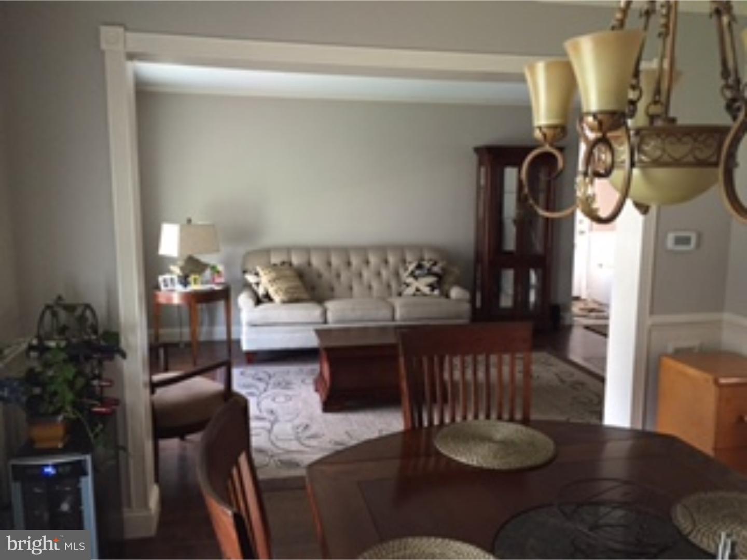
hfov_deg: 61.7
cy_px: 280
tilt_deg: -8.3
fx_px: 626
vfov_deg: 48.2
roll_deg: +0.4
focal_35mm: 29
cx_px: 374
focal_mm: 4.15
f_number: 2.2
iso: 160
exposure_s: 1/30
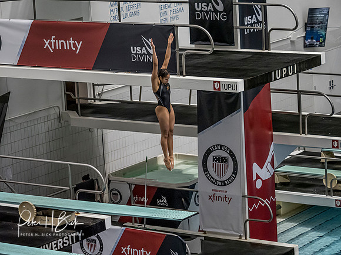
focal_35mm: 150
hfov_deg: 13.2
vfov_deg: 9.9
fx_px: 1478
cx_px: 170
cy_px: 128
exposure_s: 1/1000
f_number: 2.8
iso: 4000
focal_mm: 75
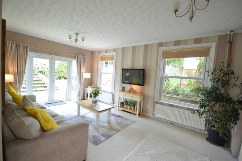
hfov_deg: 100.4
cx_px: 121
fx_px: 101
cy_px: 80
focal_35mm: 15
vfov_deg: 77.2
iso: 160
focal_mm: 10
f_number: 3.5
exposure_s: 1/15
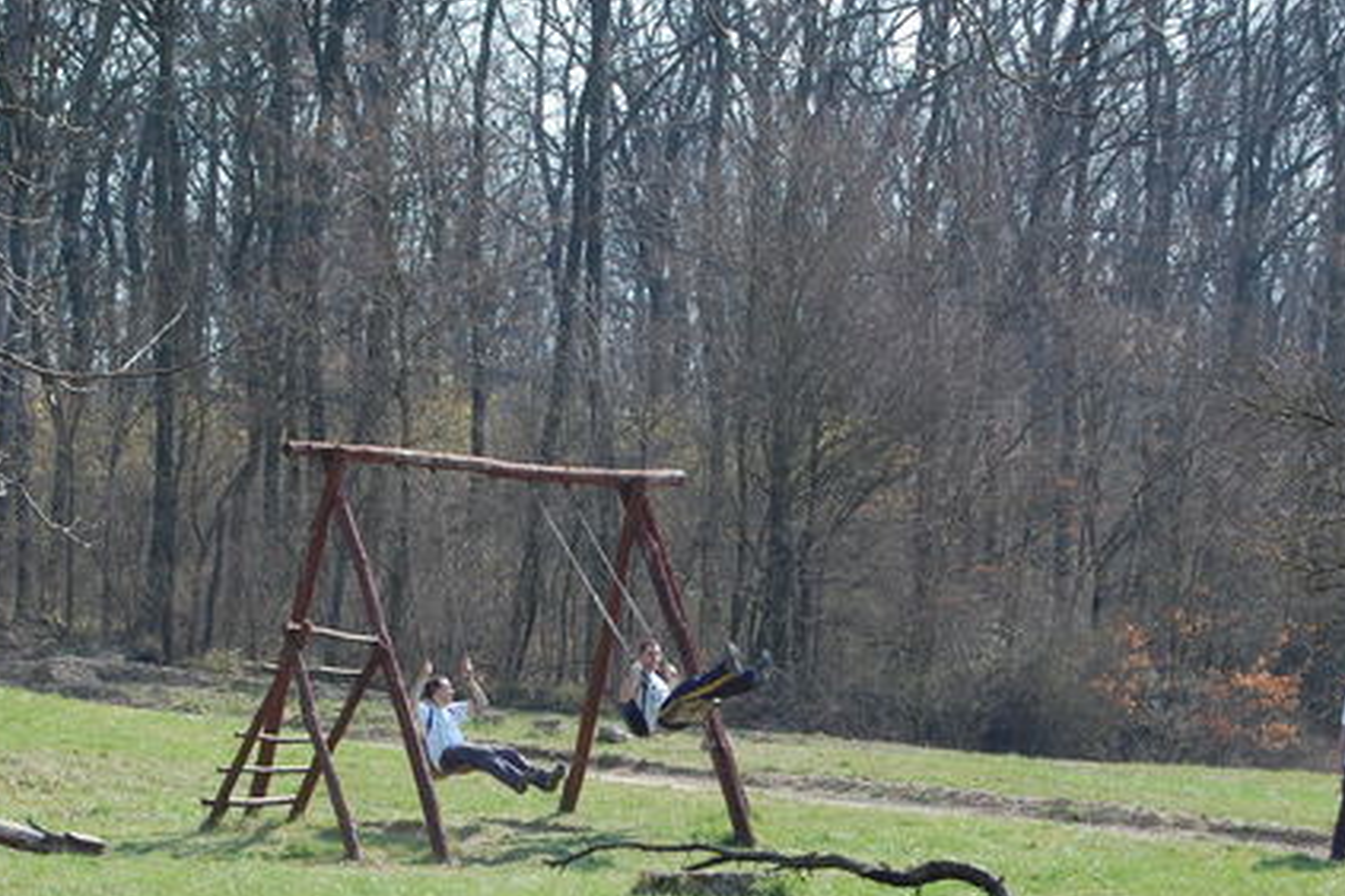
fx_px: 4661
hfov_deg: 16.4
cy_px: 664
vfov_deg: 11.0
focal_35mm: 125
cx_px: 569
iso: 200
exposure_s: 1/200
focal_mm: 55
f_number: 7.1
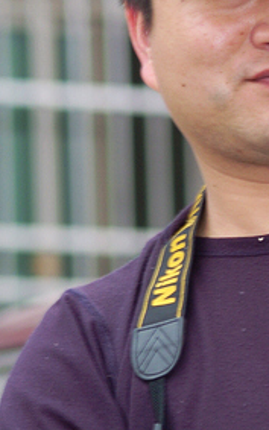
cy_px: 278
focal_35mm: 397
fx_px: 4657
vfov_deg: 5.3
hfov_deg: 3.3
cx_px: 329
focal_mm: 105
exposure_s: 1/60
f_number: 4
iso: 200
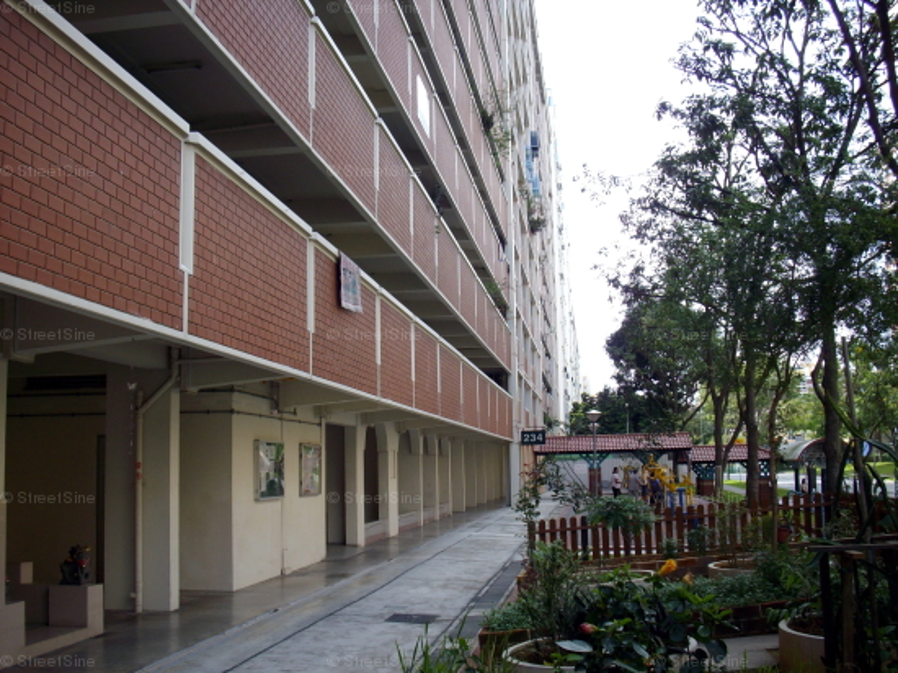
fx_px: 959
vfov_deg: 38.6
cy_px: 336
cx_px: 449
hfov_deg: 50.2
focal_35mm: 37
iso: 80
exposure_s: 1/320
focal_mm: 6.2
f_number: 2.8
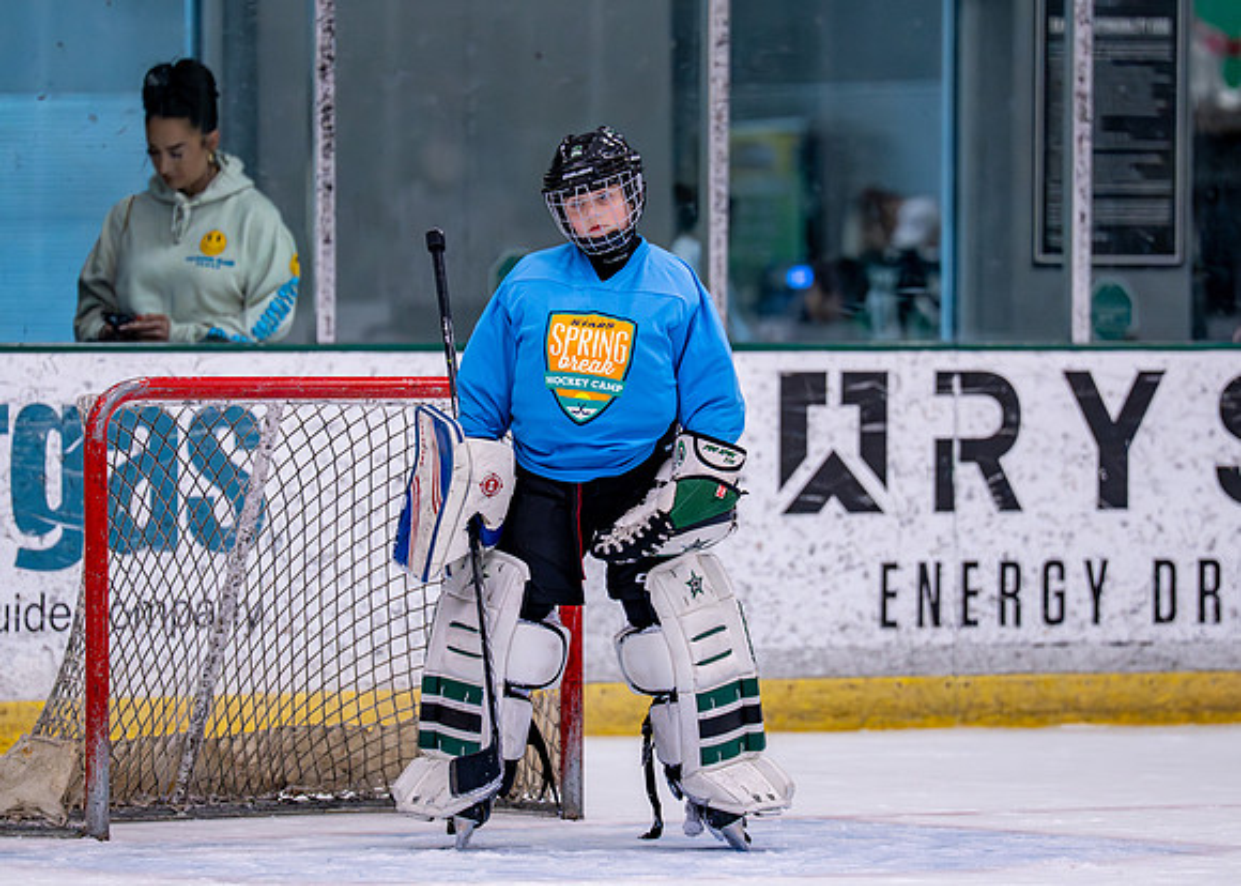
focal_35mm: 303
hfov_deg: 6.7
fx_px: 10675
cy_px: 433
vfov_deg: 4.8
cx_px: 618
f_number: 2.8
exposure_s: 1/1250
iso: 2500
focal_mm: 191
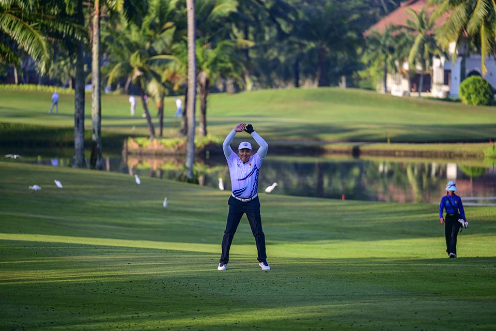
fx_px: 2755
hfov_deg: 10.3
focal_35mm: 200
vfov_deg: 6.9
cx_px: 248
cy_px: 166
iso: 500
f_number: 2.8
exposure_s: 1/3200
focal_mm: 200
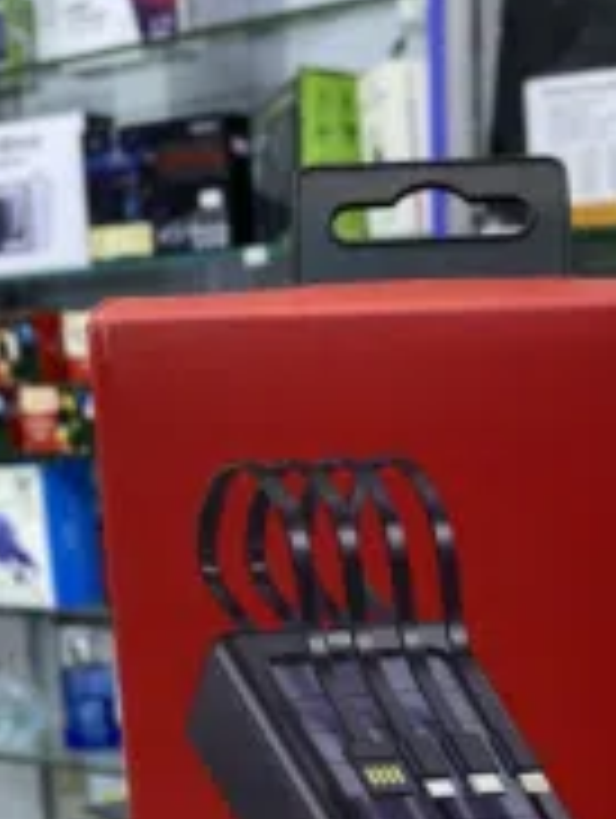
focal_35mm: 57
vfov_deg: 31.8
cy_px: 765
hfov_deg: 25.4
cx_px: 454
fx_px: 1349
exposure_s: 1/100
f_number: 1.8
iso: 50
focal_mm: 4.25
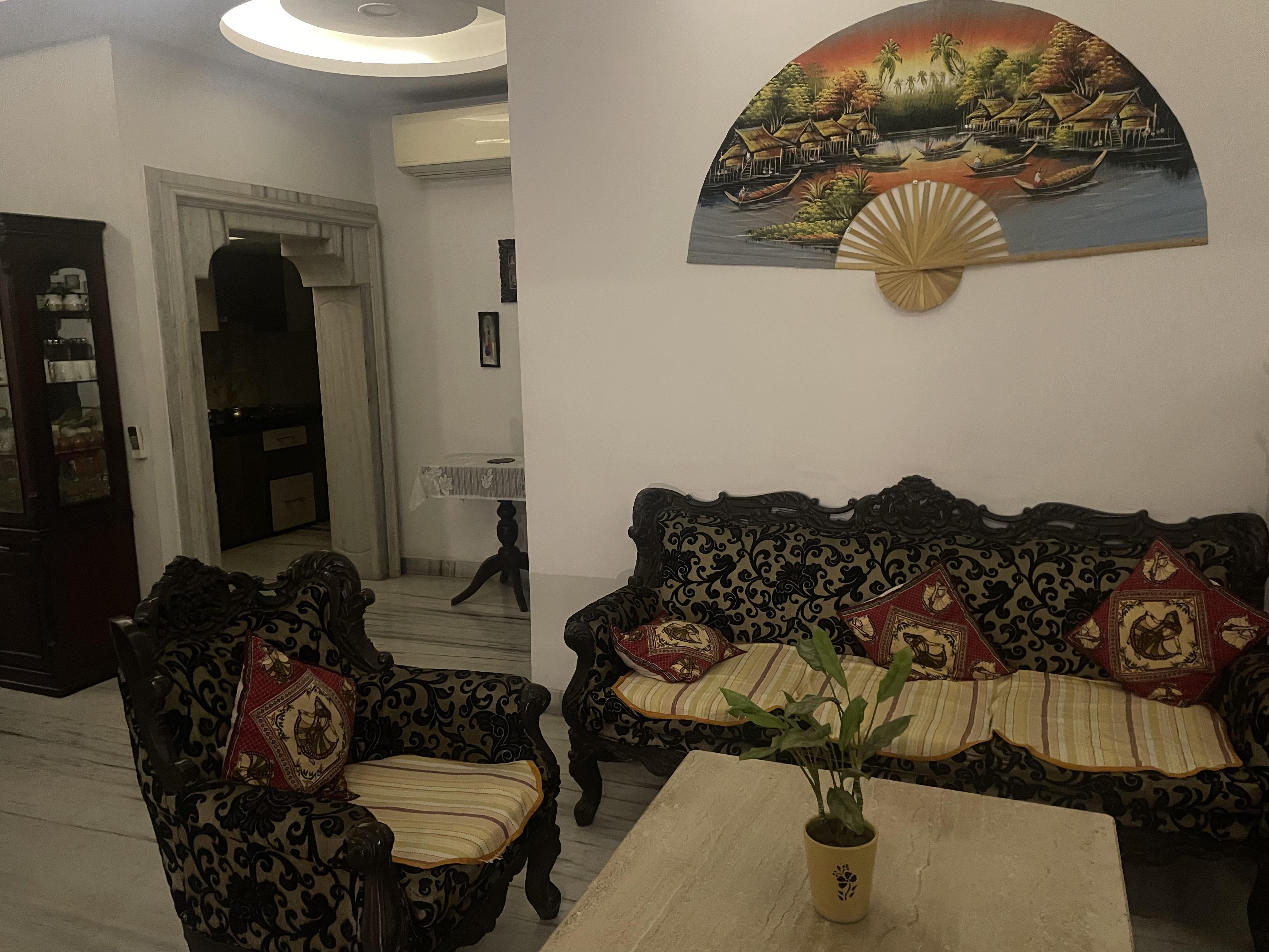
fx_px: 953
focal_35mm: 26
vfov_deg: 53.1
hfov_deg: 67.3
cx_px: 634
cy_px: 476
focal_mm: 4.2
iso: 800
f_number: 1.6
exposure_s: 1/25
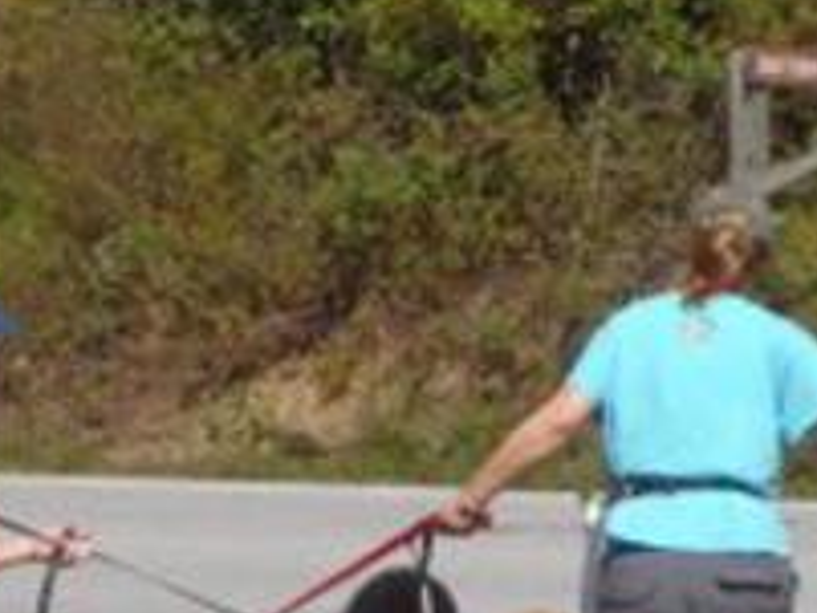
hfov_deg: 4.4
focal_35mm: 453
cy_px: 739
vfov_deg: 3.3
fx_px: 10698
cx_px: 285
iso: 80
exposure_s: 1/400
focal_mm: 25
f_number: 5.9
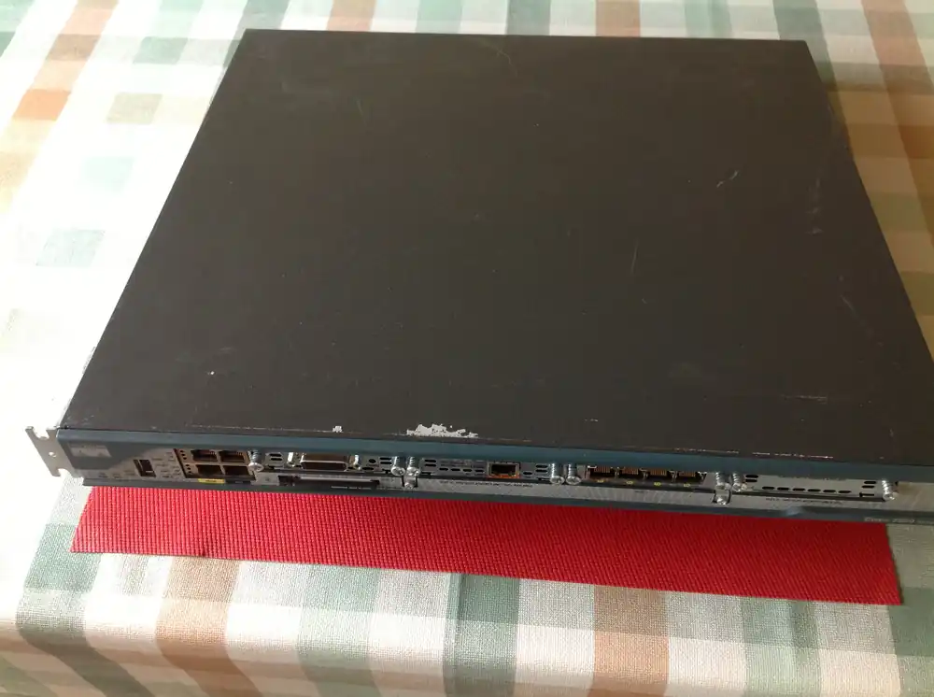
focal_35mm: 35
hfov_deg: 52.7
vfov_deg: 40.6
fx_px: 943
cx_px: 467
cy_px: 348
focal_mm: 4.28
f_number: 2.4
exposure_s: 1/15
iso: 100
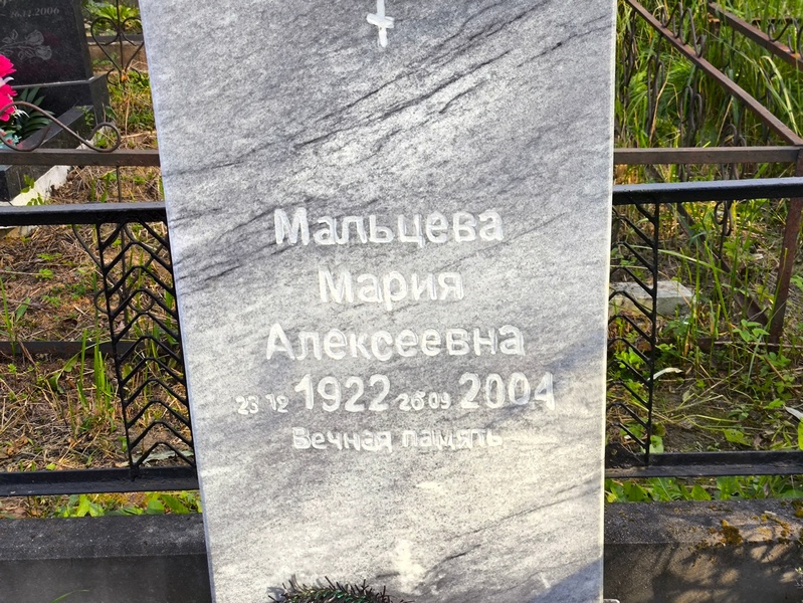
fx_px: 1160
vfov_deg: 29.1
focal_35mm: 50
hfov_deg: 38.2
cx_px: 402
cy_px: 302
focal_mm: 4.71
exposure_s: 1/166
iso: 50
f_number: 1.7
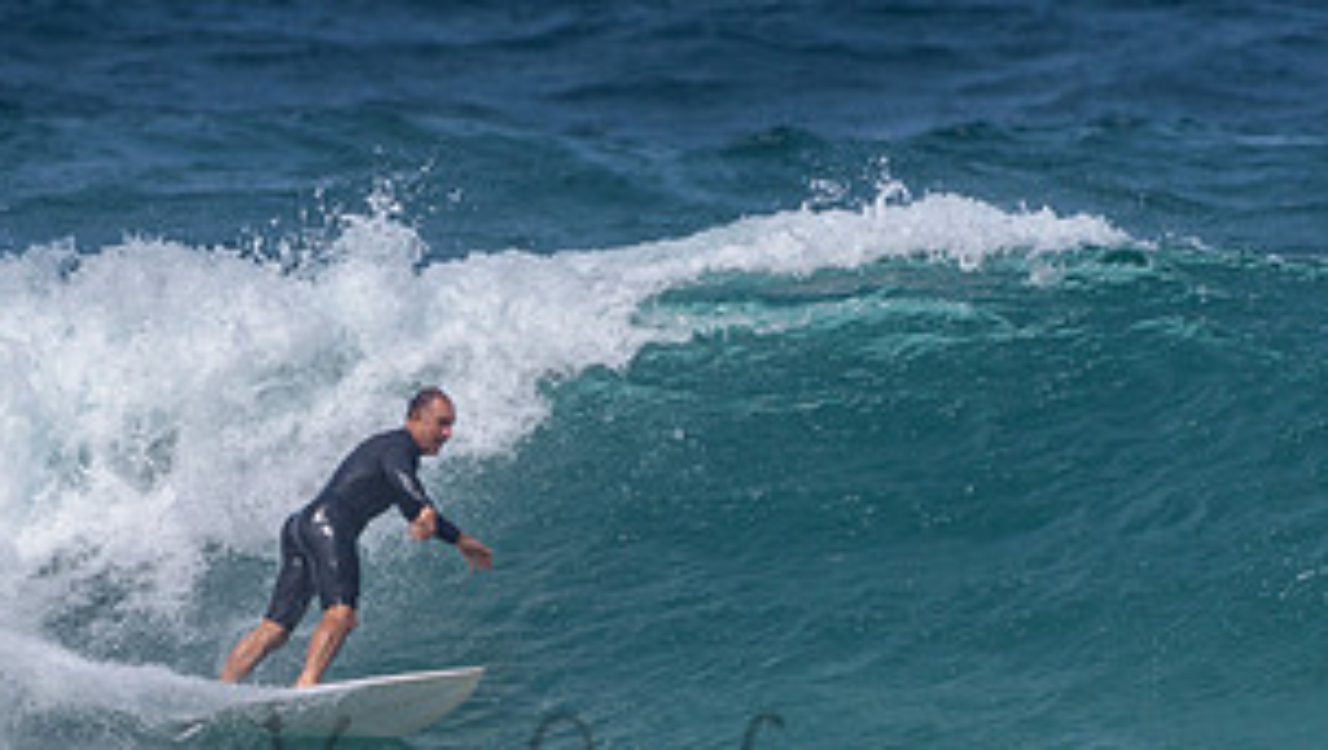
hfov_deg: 1.8
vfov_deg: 1.0
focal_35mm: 1229
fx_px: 43311
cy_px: 622
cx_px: 488
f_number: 5.6
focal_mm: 500
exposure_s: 1/2000
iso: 90
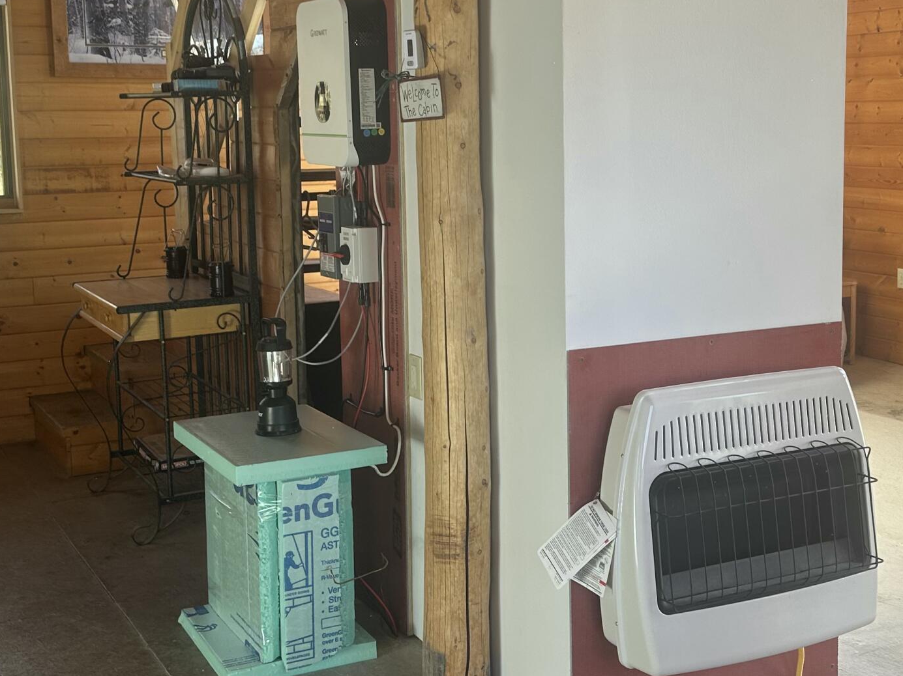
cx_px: 521
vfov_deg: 28.0
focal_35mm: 52
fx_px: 1356
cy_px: 269
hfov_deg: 36.7
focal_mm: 6.86
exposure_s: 1/147
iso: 64
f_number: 1.78
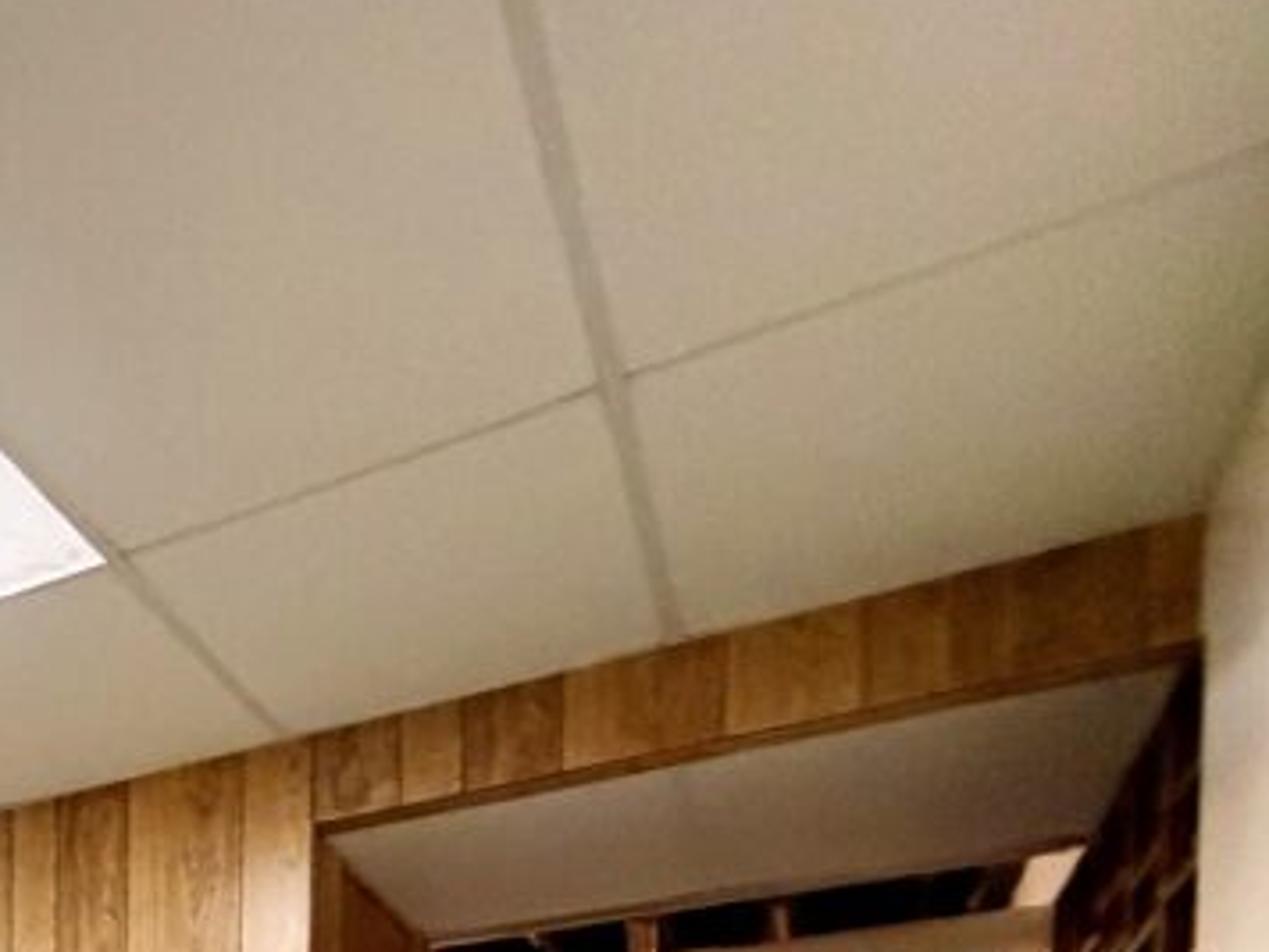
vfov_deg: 26.4
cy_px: 1376
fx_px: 1540
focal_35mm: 42
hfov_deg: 29.0
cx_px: -615
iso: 640
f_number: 2.2
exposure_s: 1/60
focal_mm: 2.22
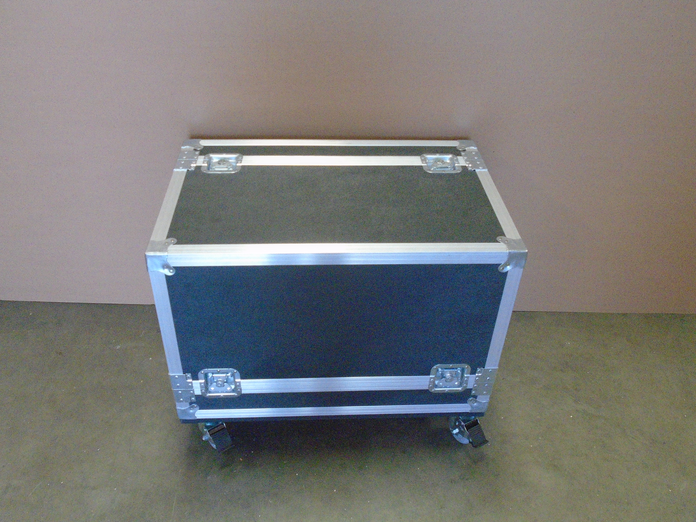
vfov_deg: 45.4
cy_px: 261
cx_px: 348
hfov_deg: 58.4
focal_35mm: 31
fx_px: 623
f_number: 3.5
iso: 800
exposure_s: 1/125
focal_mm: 5.5
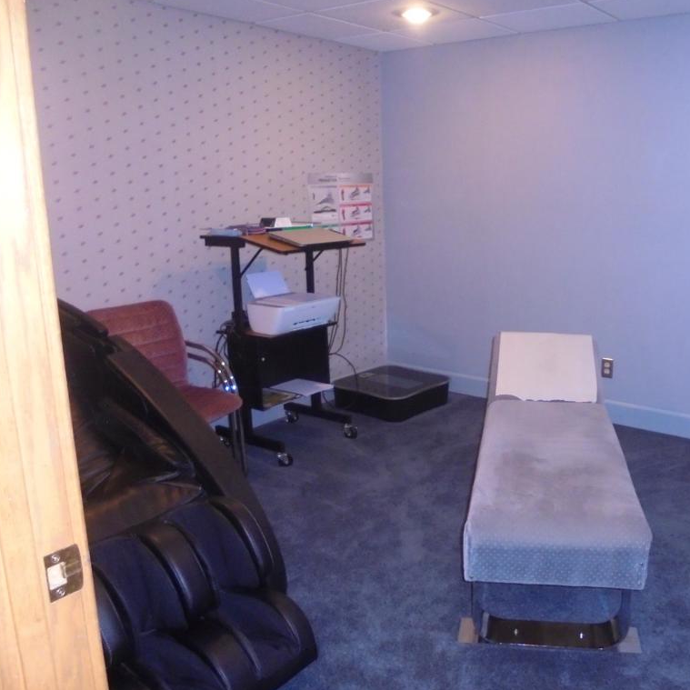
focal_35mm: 31
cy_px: 345
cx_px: 452
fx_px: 699
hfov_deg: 51.7
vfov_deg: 52.5
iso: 400
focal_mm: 4.6
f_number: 3.5
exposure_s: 1/30
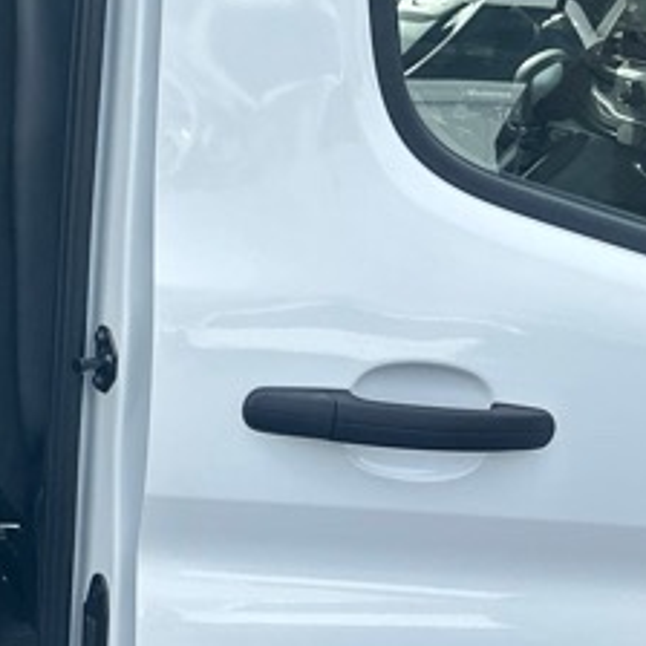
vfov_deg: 17.9
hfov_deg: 14.5
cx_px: -698
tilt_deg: -12.3
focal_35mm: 97
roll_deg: +1.5
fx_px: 2048
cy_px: 193
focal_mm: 6.86
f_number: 1.78
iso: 80
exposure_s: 1/1393
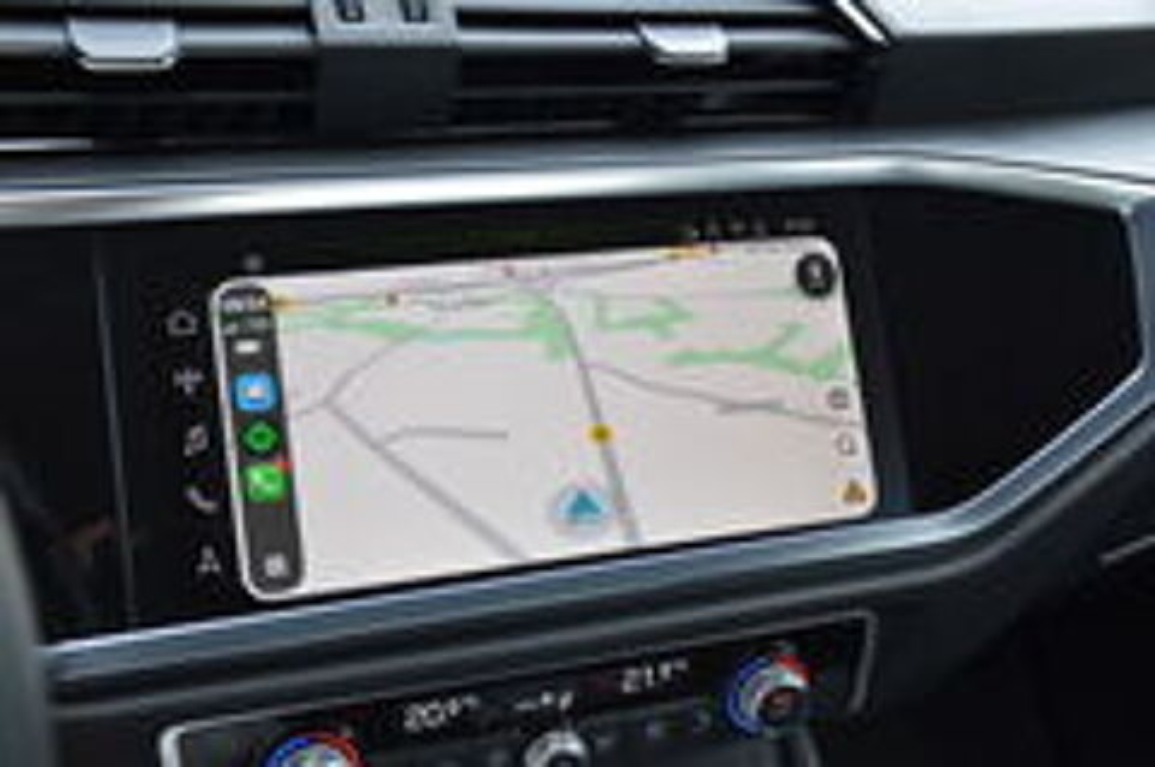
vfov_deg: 29.8
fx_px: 1442
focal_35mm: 45
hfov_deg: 43.6
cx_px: 578
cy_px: 384
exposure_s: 1/80
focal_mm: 30
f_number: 4.5
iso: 400
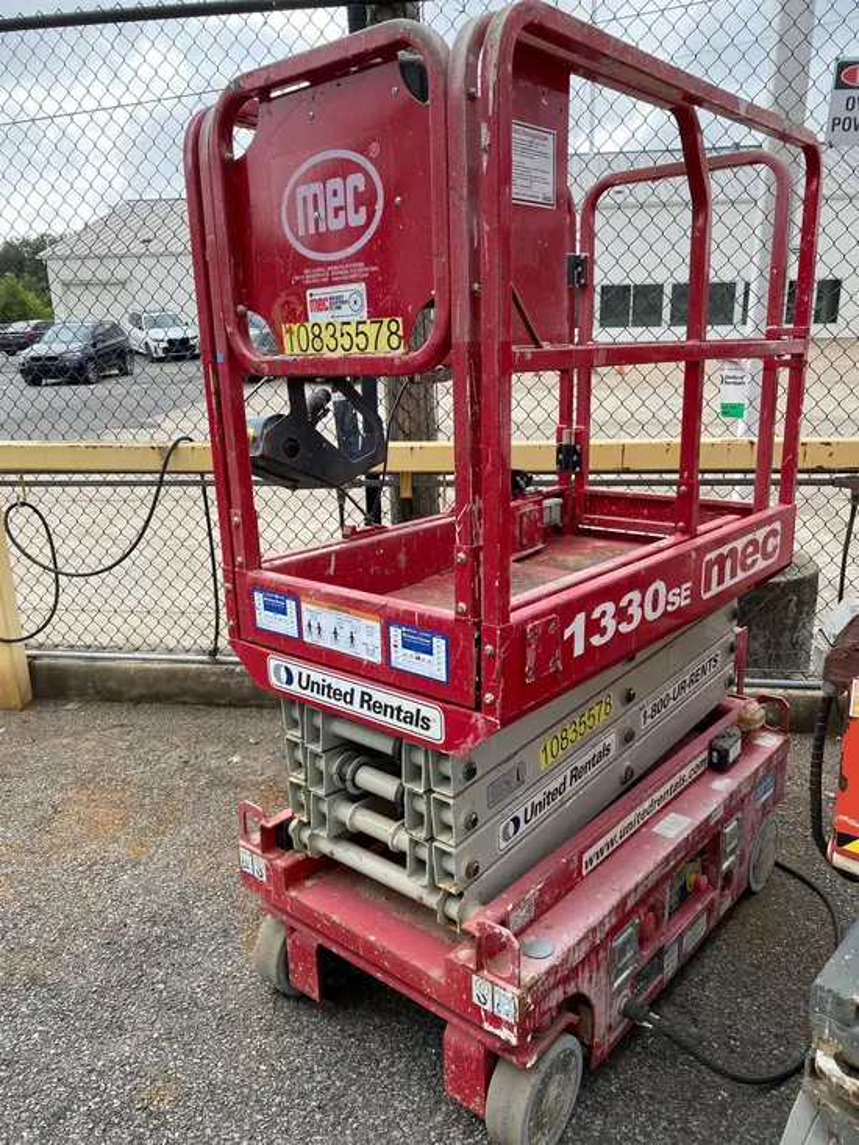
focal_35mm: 26
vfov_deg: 67.3
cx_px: 430
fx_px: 860
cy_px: 572
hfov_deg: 53.1
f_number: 1.8
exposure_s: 1/522
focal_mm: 4.25
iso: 32
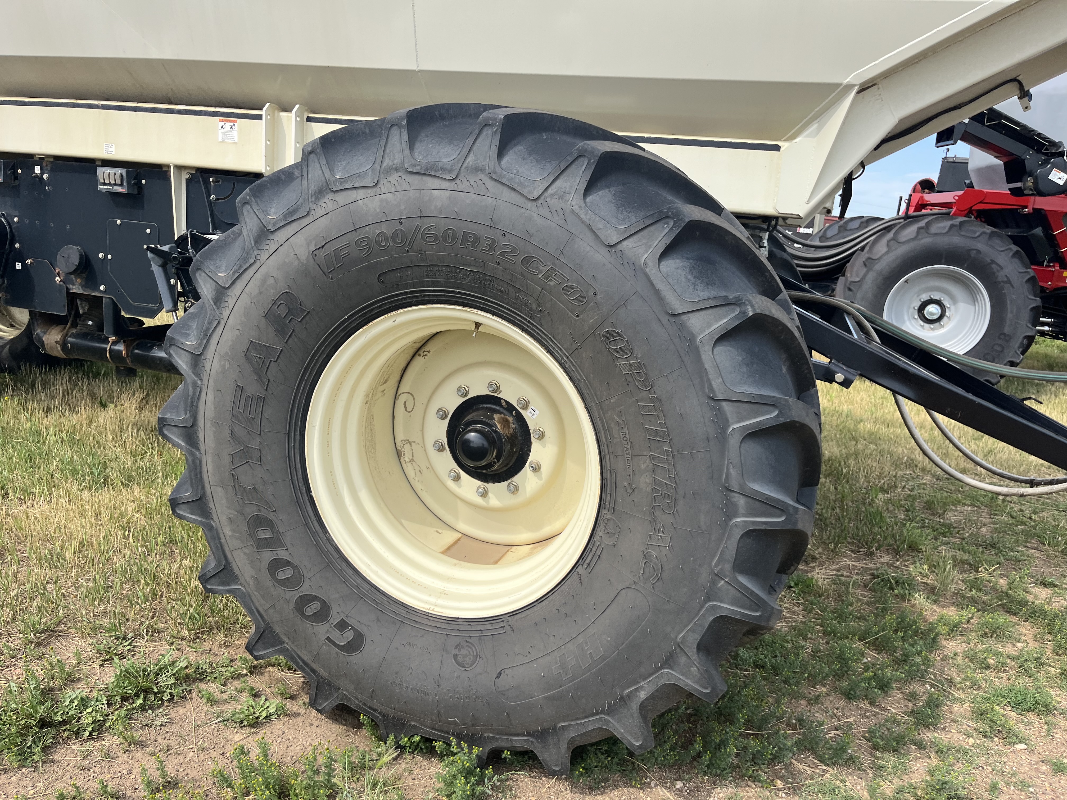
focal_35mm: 26
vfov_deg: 53.1
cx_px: 534
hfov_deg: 67.3
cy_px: 400
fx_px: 801
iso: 50
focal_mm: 5.1
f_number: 1.6
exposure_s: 1/1294
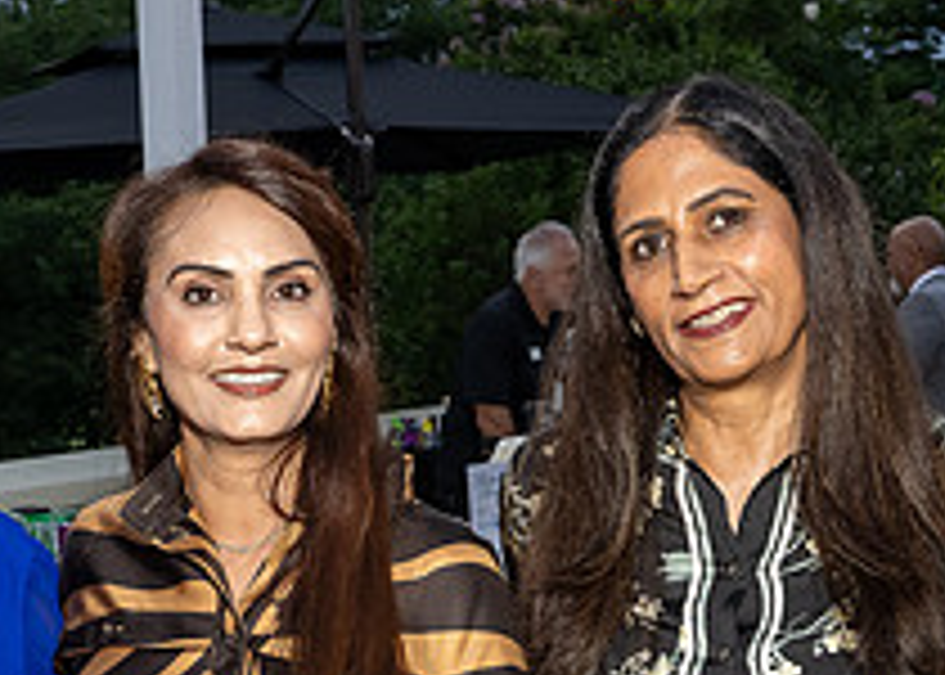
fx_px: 2389
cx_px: 270
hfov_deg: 22.2
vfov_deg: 15.6
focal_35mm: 89
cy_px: 743
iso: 800
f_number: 8
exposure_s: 1/250
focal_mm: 24
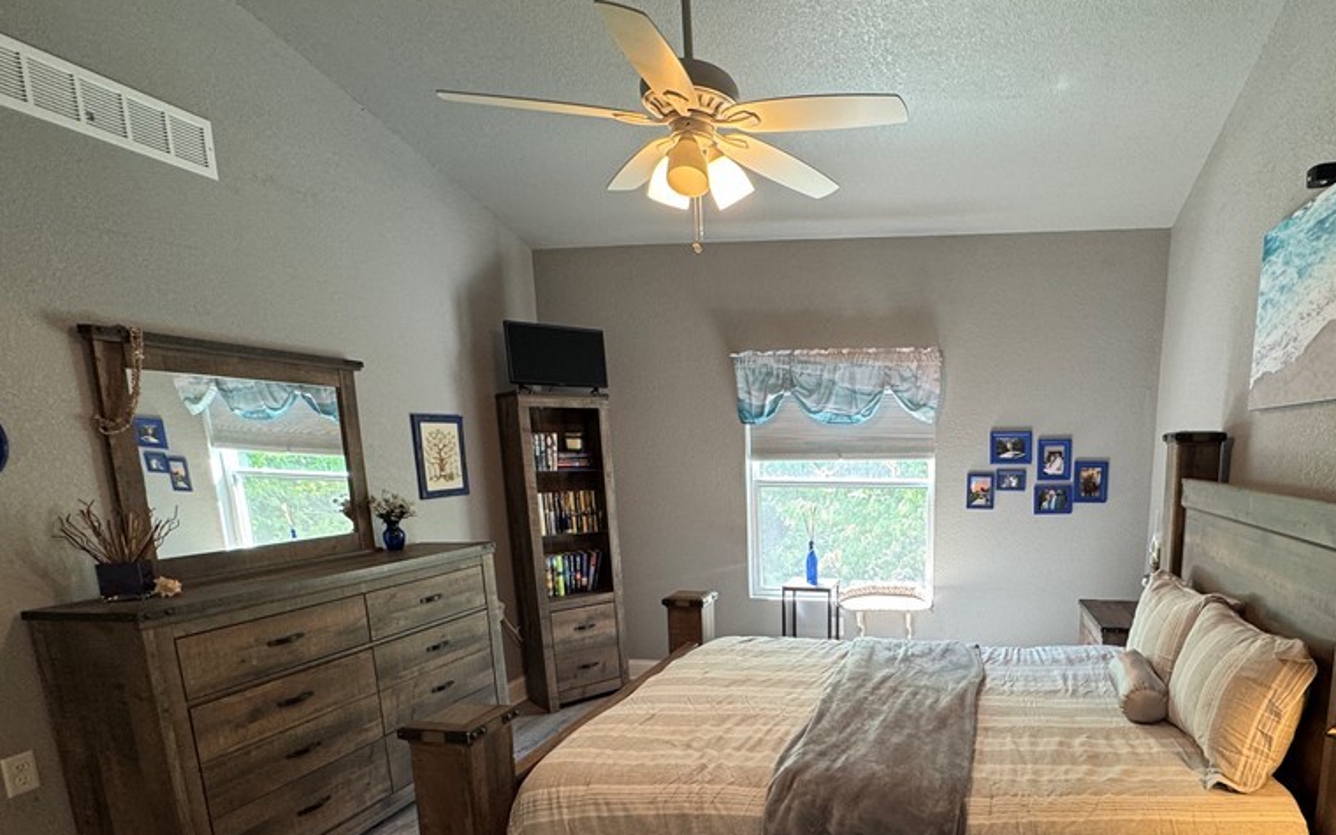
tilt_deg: -11.3
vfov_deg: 57.8
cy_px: 580
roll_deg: -0.6
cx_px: 877
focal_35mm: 20
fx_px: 728
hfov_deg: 82.5
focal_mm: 2.22
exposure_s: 1/60
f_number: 2.2
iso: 160
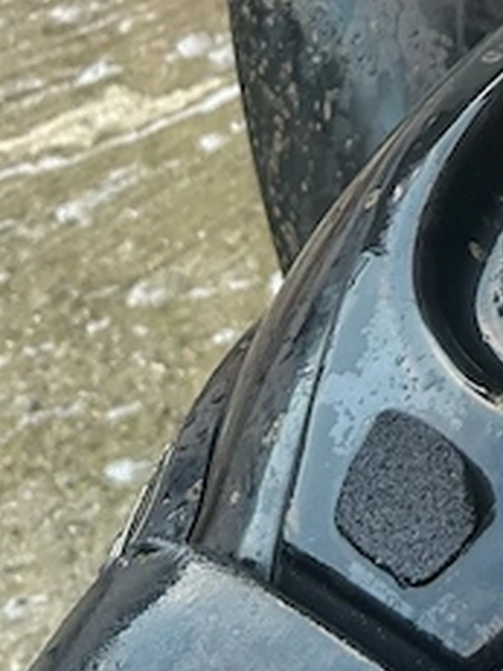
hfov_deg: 15.4
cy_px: -6
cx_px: 715
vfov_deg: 21.0
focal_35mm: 90
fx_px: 1745
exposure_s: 1/60
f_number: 1.5
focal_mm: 5.7
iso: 160
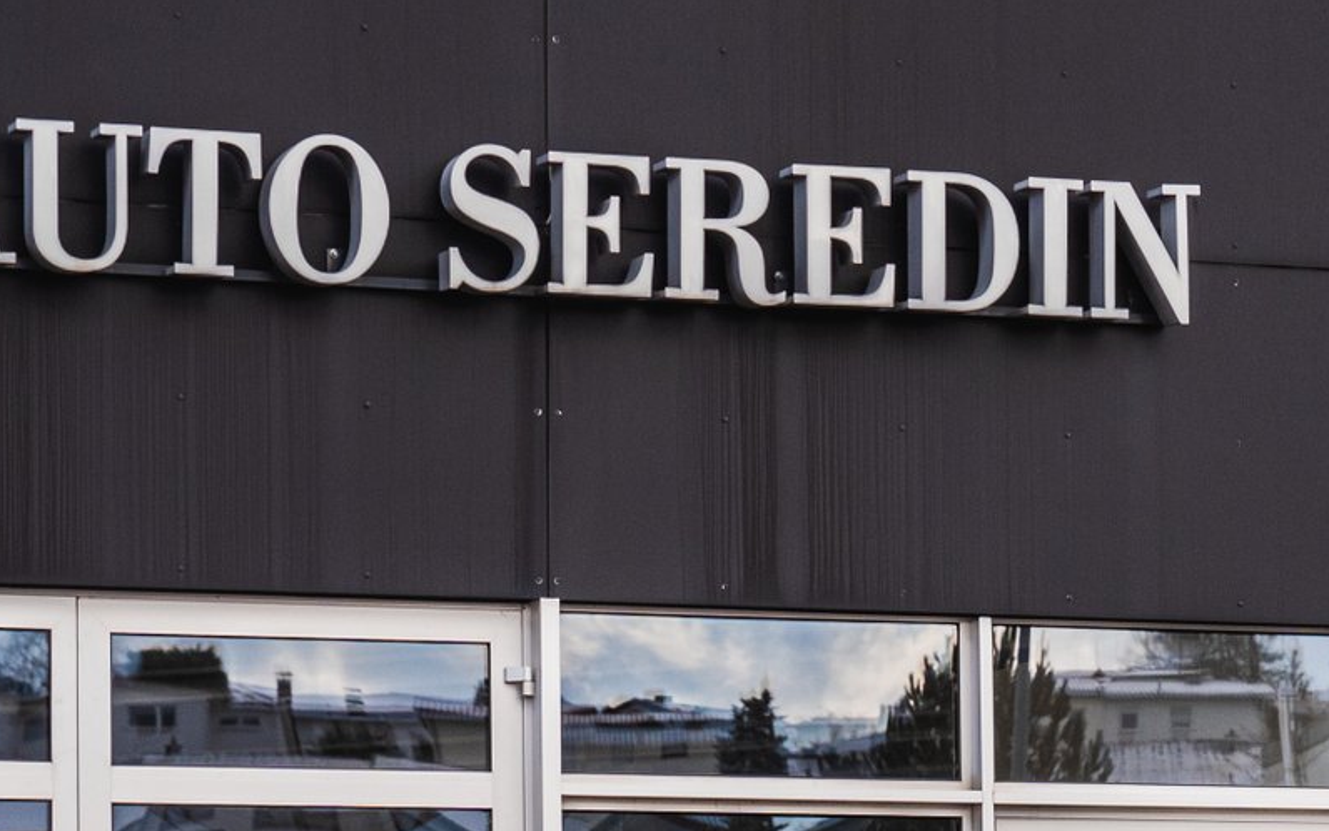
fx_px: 5253
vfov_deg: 9.0
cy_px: 928
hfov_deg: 14.4
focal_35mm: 145
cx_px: 756
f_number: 5.6
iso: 1000
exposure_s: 1/400
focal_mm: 59
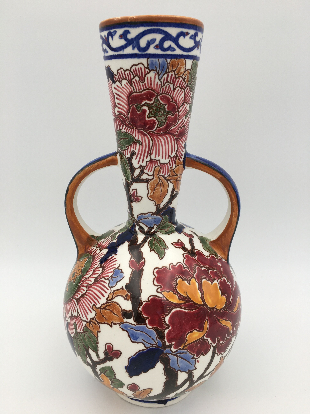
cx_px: 155
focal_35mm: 29
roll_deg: +0.0
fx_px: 346
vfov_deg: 61.7
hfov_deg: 48.2
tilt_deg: -18.2
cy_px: 207
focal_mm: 4.15
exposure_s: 1/100
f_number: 2.2
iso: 25
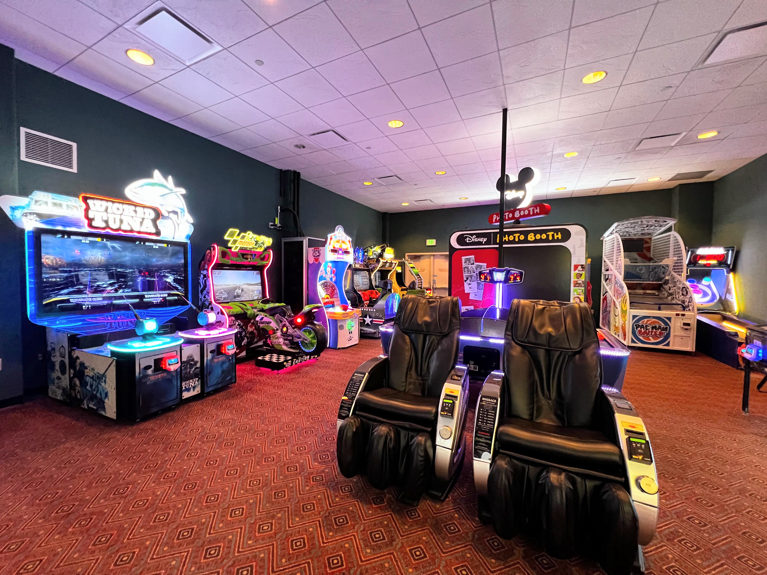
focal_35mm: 13
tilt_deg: -1.8
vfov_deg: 89.9
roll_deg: -0.4
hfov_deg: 106.2
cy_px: 288
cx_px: 384
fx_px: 288
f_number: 1.8
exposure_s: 1/60
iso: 640
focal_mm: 1.57
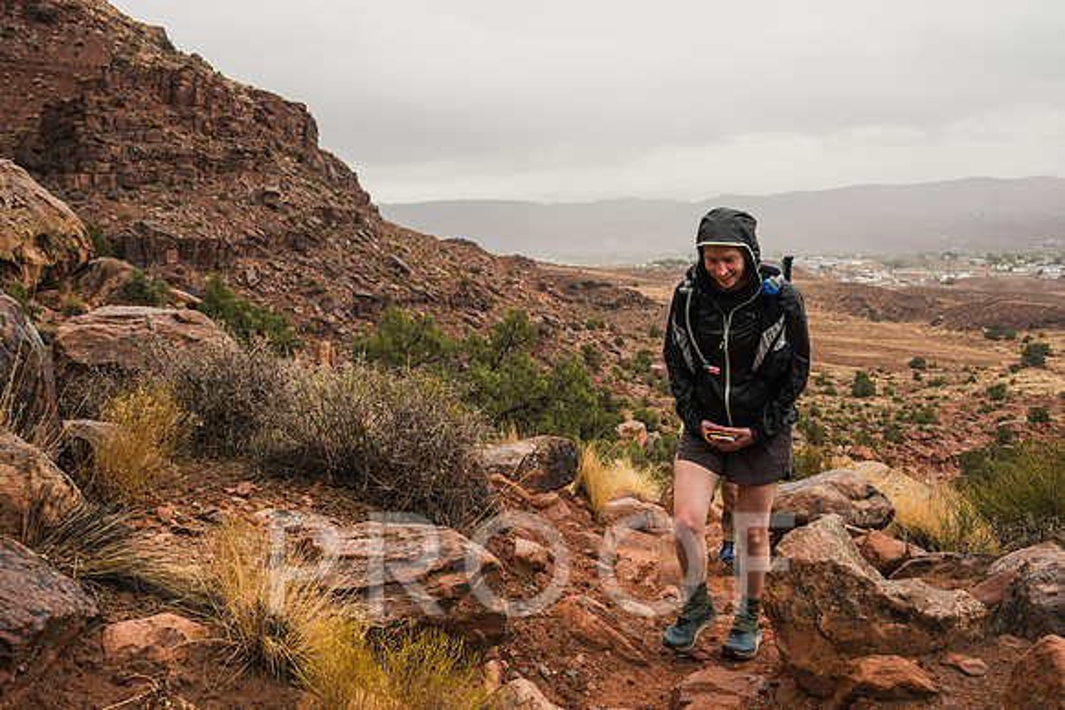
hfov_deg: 55.4
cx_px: 532
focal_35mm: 34
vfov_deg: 38.6
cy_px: 355
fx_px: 1014
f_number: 6.3
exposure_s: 1/250
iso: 200
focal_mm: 34
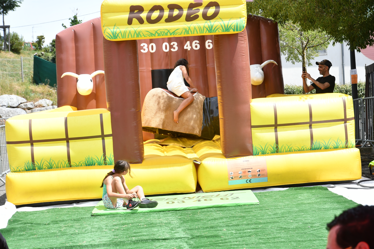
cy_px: 124
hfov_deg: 29.2
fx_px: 717
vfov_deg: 19.7
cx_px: 187
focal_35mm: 69
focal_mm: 46
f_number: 5.6
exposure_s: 1/1250
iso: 500
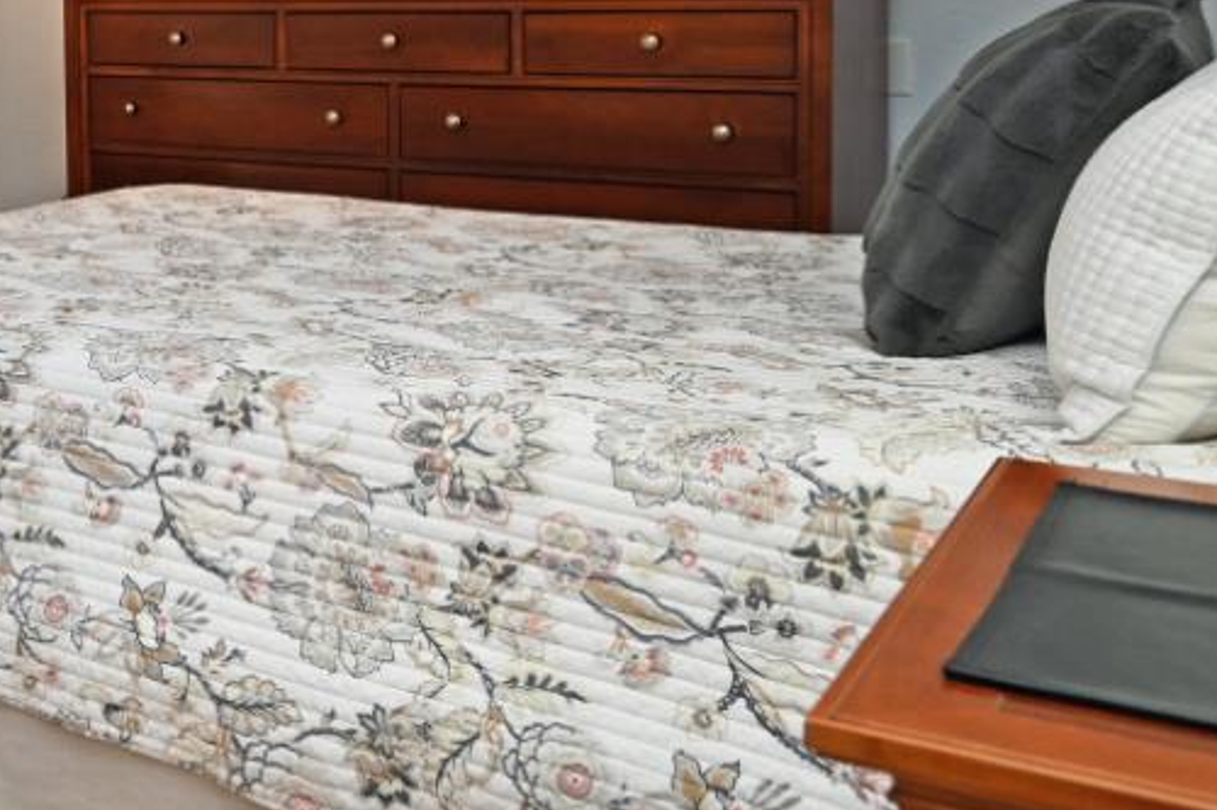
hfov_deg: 28.1
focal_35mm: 54
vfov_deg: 24.3
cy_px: 66
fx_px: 1825
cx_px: -489
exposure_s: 1/60
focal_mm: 18
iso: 640
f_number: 4
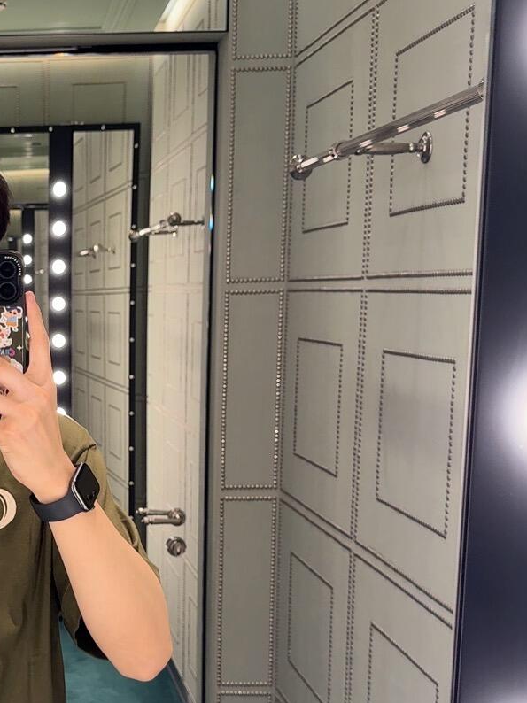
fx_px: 1056
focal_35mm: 52
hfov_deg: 26.3
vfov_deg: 36.5
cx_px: -17
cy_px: 463
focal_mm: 6.76
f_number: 1.78
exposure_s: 1/100
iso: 160
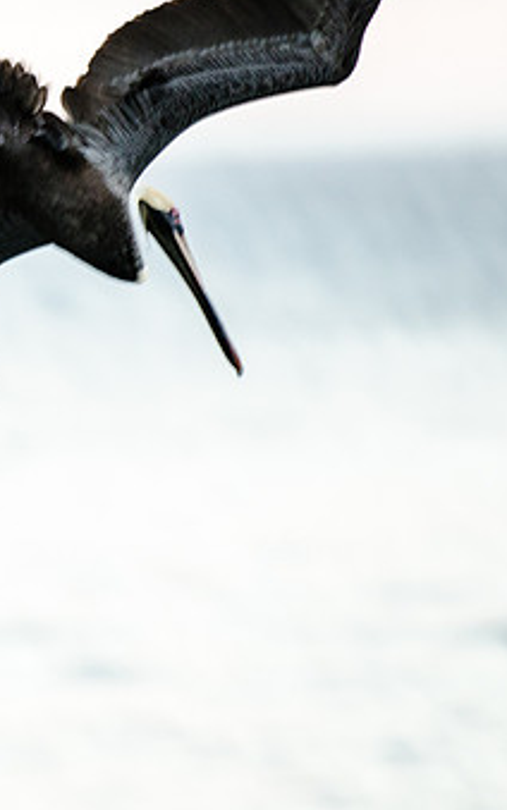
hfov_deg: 2.1
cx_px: -119
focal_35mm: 611
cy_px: 356
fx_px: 13502
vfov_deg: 3.4
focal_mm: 200
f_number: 2.8
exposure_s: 1/160
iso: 800
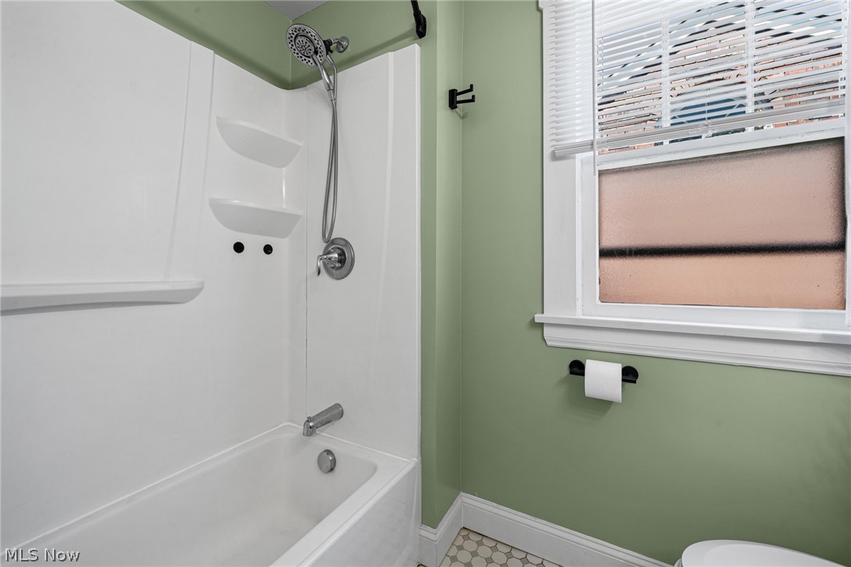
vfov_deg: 81.2
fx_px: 331
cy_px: 284
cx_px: 426
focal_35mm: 14
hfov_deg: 104.3
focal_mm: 14
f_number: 9
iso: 250
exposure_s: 1/5
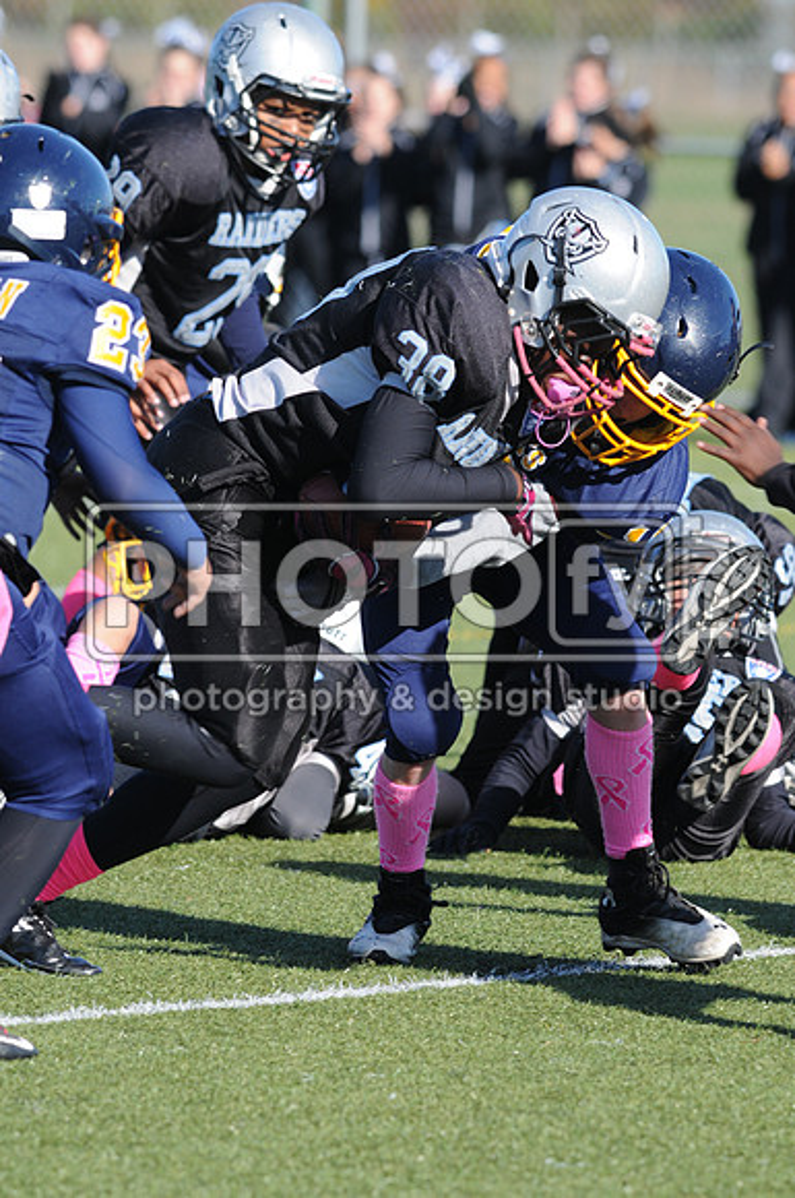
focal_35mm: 450
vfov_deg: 4.6
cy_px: 599
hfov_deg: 3.0
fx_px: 14950
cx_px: 398
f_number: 6.3
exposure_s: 1/500
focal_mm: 300
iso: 200
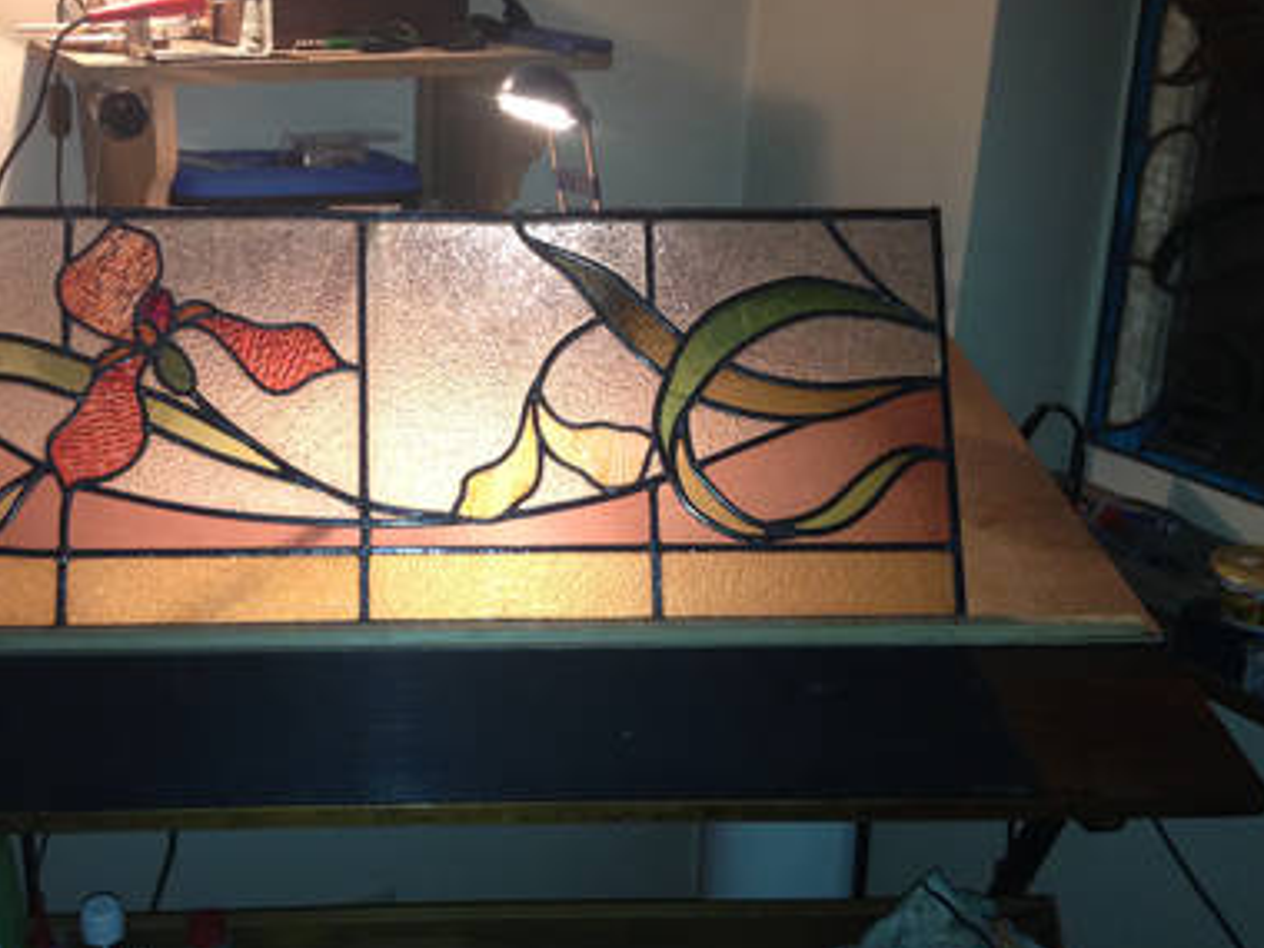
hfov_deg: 41.0
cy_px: 531
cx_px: 482
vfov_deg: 31.5
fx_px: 1680
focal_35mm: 46
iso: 160
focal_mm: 4.28
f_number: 2.4
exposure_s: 1/20
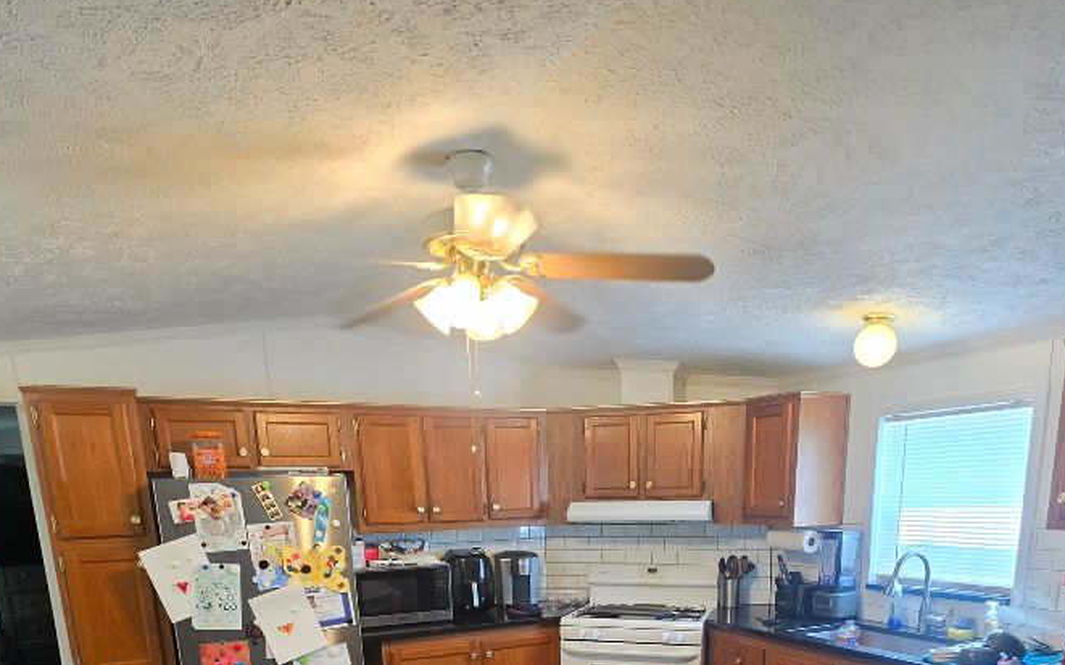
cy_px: 704
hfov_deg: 72.4
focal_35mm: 25
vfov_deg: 41.1
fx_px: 726
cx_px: 585
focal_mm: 2.2
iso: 200
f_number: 1.9
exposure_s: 1/120
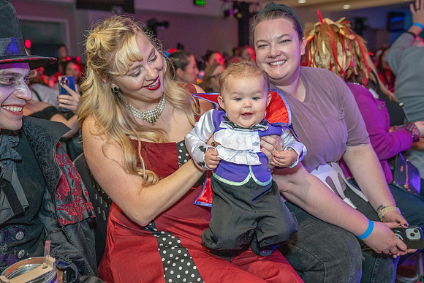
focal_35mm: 37
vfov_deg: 36.0
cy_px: 142
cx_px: 212
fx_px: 436
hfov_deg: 51.9
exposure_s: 1/160
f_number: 3.5
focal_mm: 37
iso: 2500
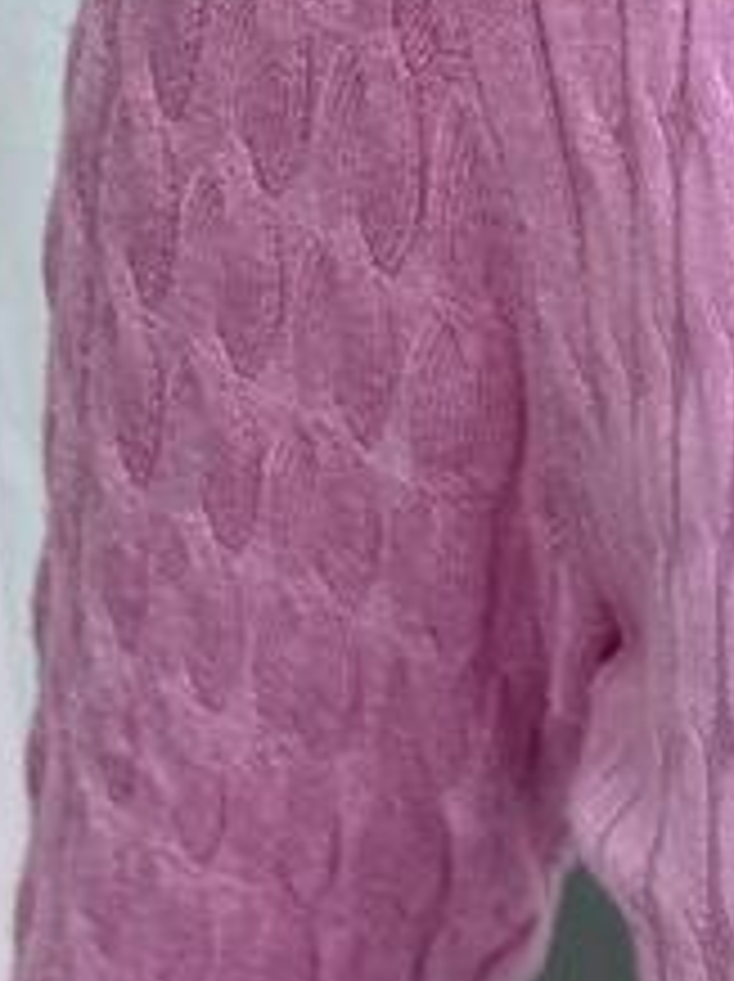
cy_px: 1917
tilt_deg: -17.1
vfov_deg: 12.3
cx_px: 1833
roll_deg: -1.1
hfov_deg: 9.2
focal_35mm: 143
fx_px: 4051
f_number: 1.78
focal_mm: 6.76
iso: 80
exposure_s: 1/900
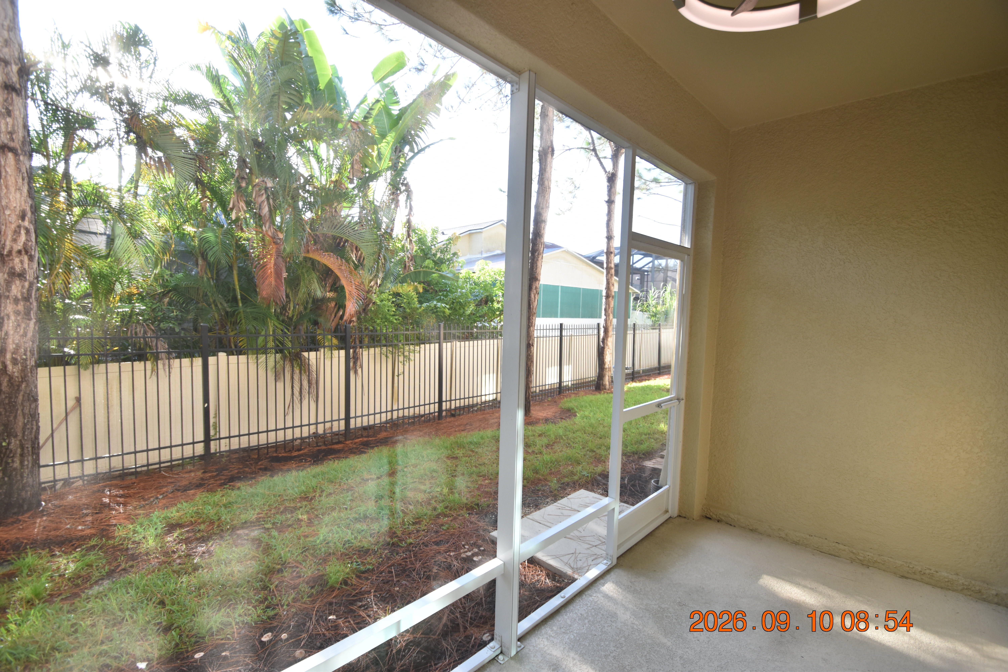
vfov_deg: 77.3
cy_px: 336
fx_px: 420
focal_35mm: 15
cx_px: 504
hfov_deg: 100.4
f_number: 5.6
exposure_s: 1/125
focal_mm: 10
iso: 400
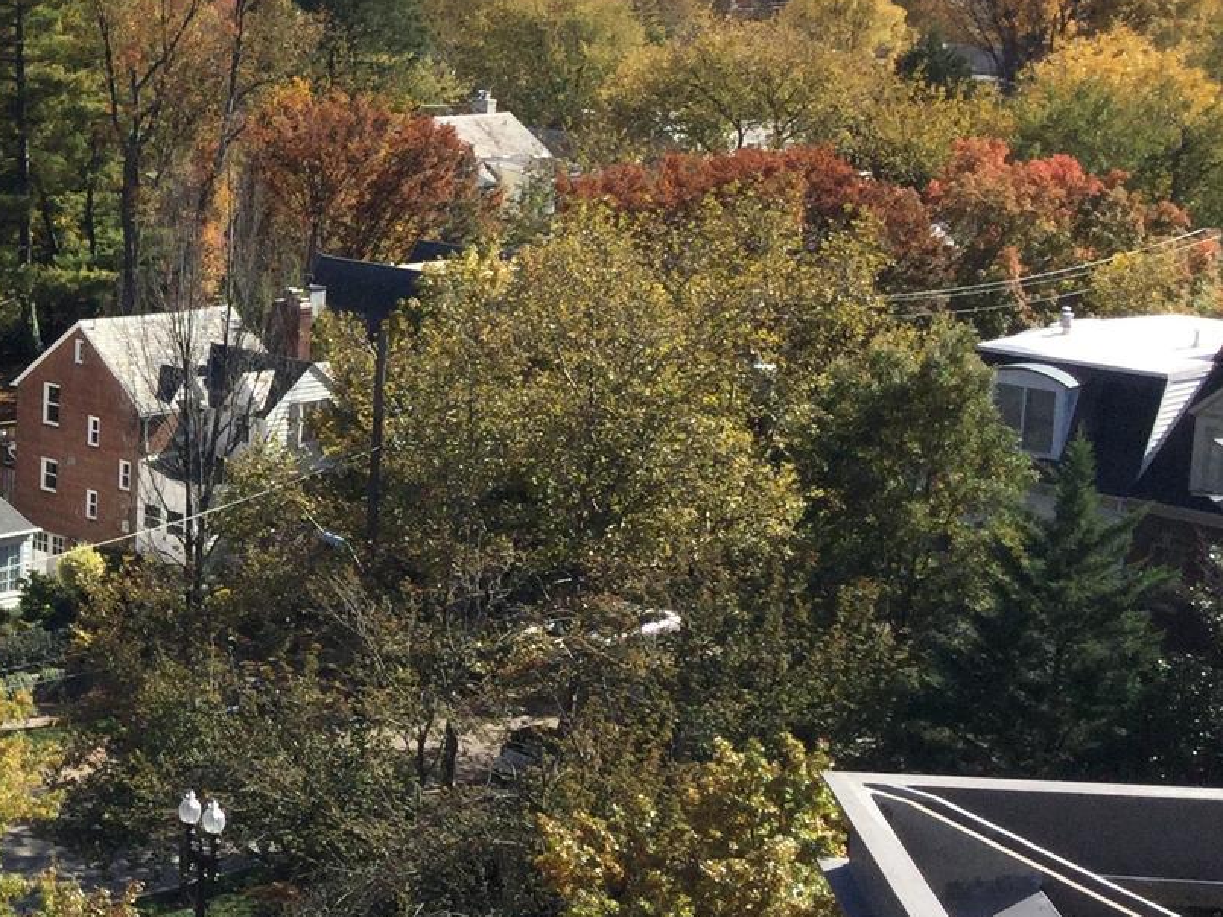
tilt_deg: -11.1
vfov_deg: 18.7
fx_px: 2791
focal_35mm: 79
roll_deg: -2.3
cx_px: -211
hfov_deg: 22.9
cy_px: 392
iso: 25
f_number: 2.4
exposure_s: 1/1294
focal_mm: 3.3
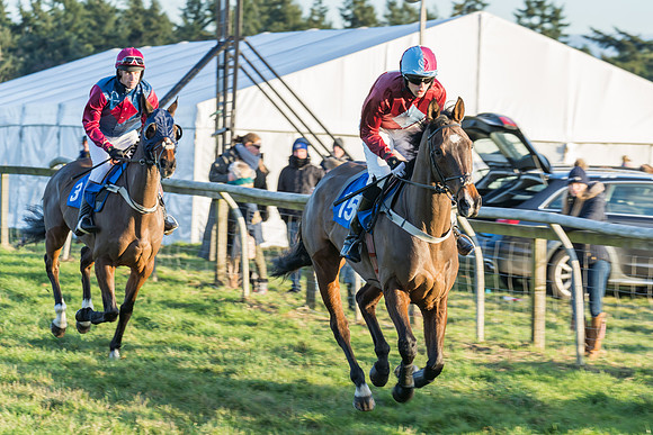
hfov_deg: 10.4
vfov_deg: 6.9
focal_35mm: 198
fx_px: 3590
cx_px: 471
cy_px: 194
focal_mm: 137
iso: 200
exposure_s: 1/200
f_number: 5.6
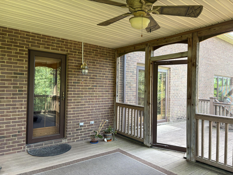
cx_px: 116
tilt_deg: +0.5
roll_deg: +0.0
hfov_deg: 67.3
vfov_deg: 53.1
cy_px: 88
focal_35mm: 26
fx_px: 175
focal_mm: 5.96
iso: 80
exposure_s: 1/122
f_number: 1.6
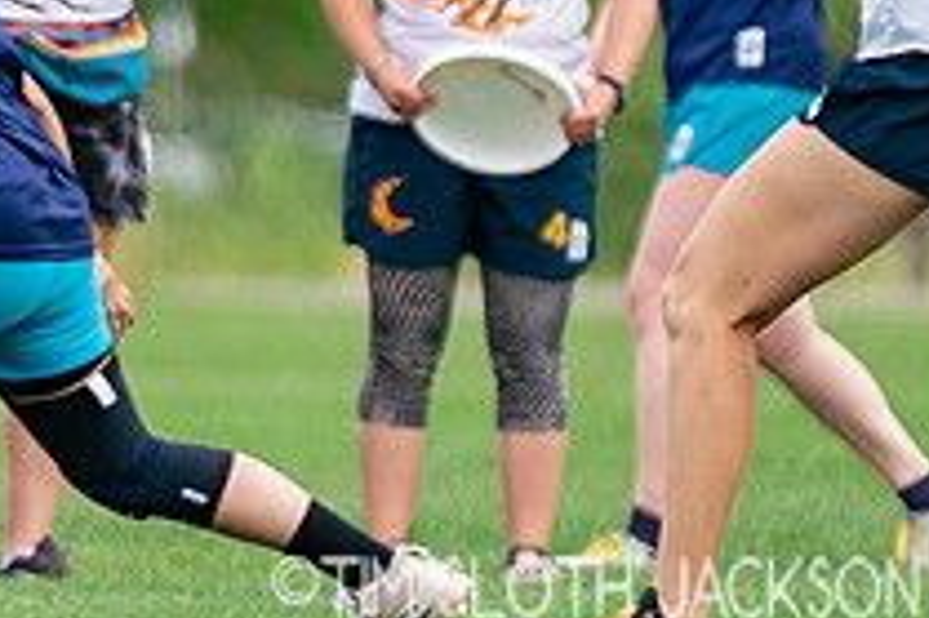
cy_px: 128
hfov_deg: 1.9
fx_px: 27744
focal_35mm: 1076
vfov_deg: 1.3
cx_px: 2
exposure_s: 1/3200
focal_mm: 200
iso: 640
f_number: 2.8
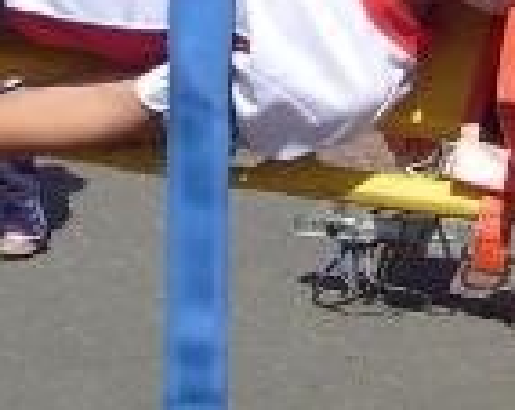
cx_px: 366
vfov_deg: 8.8
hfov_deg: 11.4
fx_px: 2571
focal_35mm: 169
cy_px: -288
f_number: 7.1
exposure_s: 1/500
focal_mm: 5.8
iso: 80
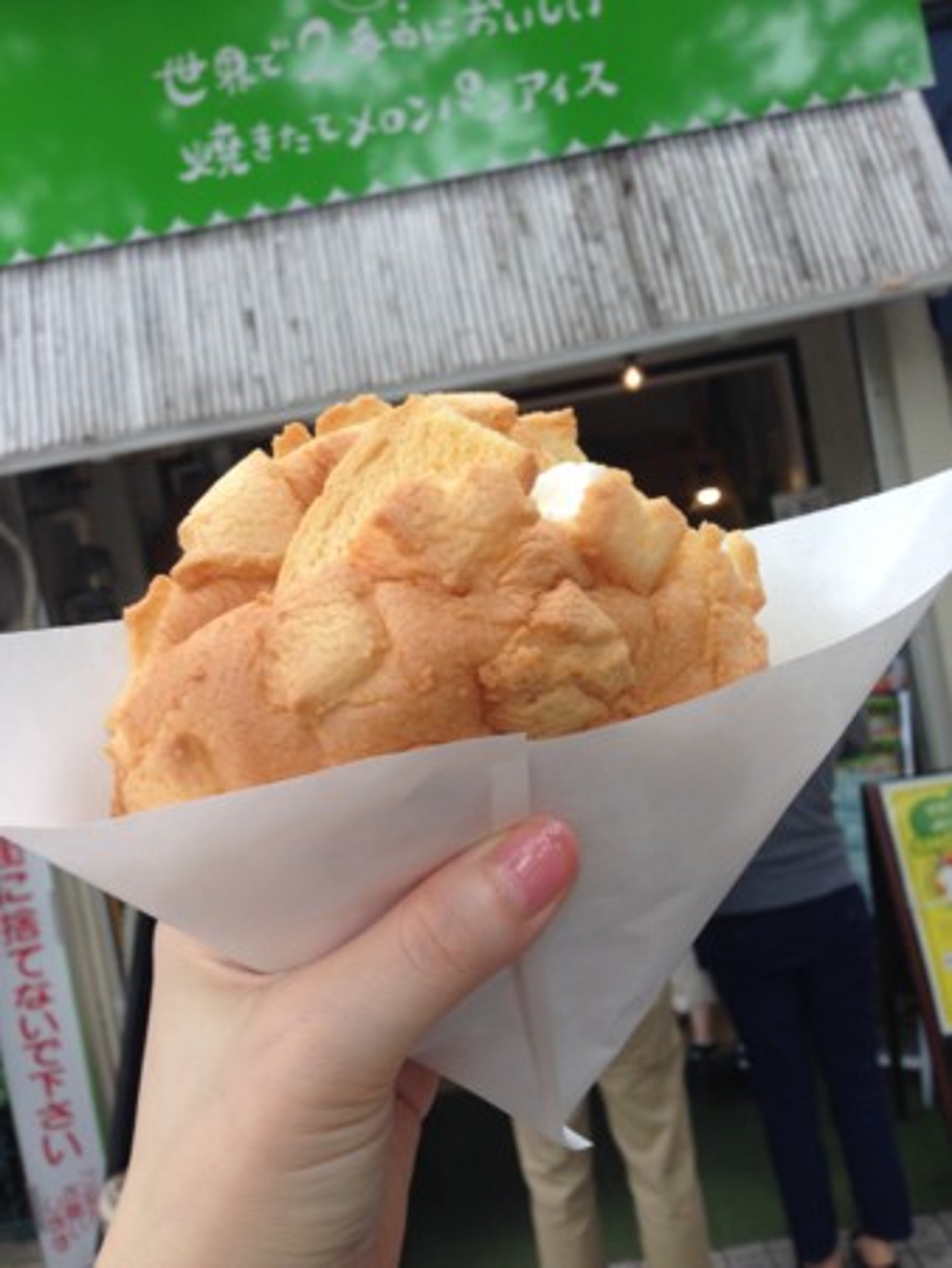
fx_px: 1209
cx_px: 476
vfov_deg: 55.3
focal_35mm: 33
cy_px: 634
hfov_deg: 43.0
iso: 50
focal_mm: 4.12
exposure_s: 1/133
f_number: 2.4
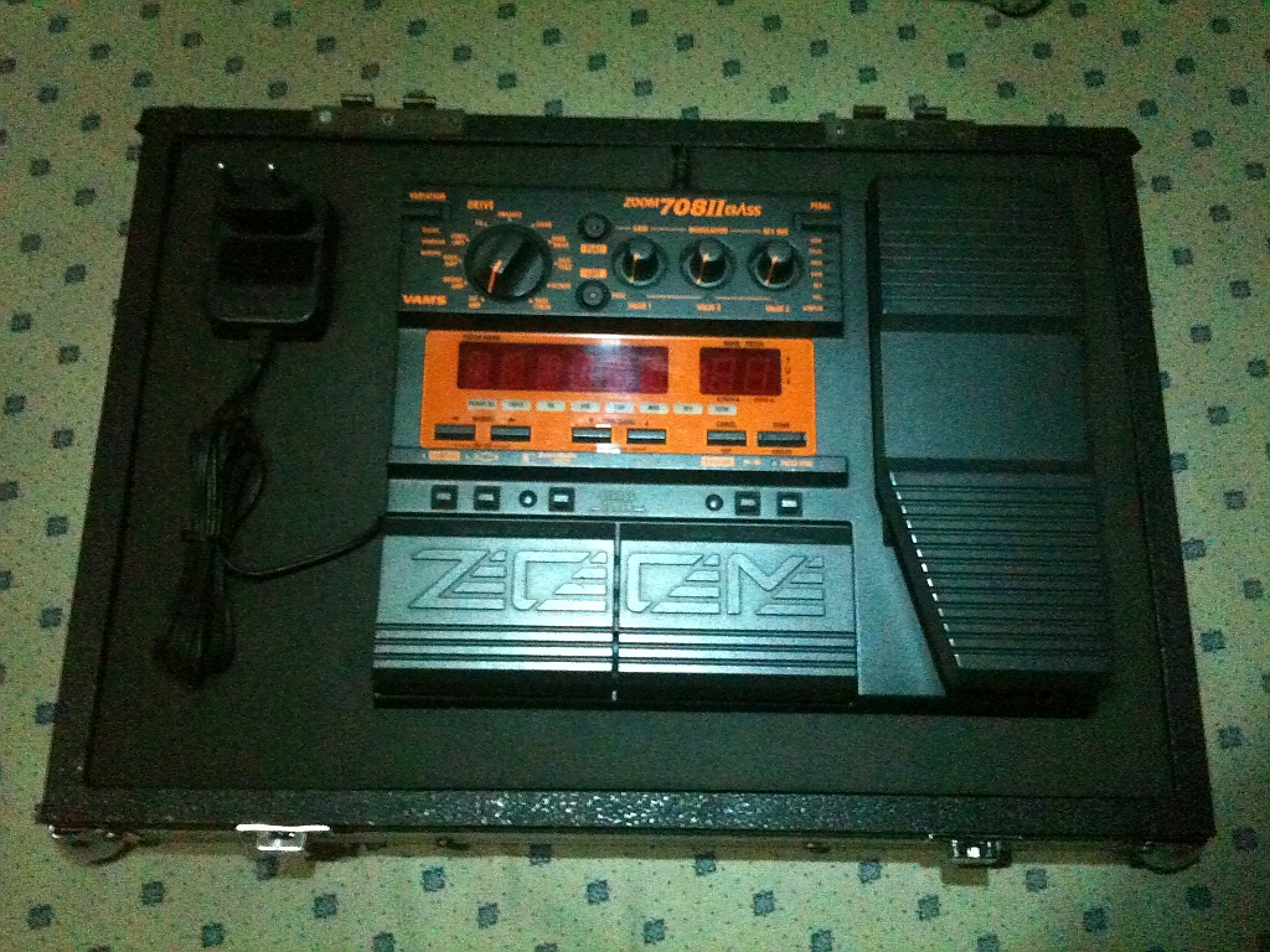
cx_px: 635
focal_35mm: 35
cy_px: 476
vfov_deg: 40.7
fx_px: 1284
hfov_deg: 52.6
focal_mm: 3.85
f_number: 2.8
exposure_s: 1/10
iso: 1000
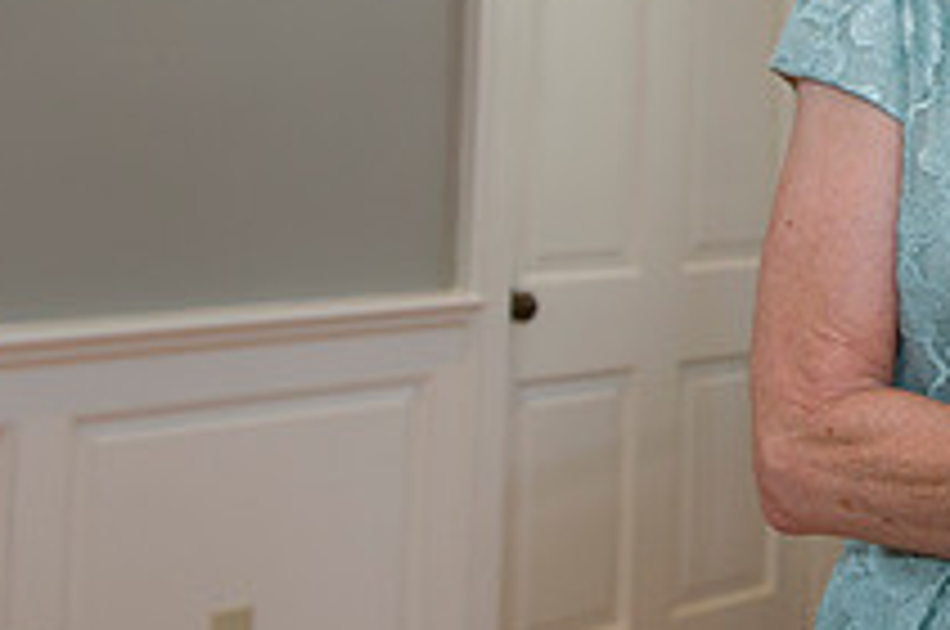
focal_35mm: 88
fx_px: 2319
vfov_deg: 15.2
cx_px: 1238
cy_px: 9
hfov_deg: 21.0
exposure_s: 1/125
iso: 800
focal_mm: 32
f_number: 5
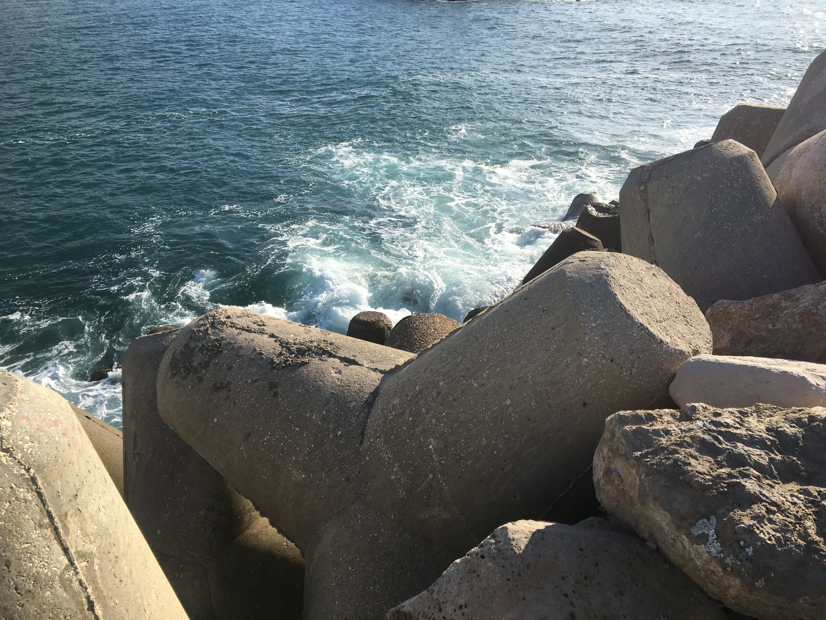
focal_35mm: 29
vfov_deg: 48.2
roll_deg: -0.6
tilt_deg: -25.5
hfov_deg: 61.7
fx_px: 692
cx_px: 413
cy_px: 310
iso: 25
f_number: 2.2
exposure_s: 1/1672
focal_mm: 4.15
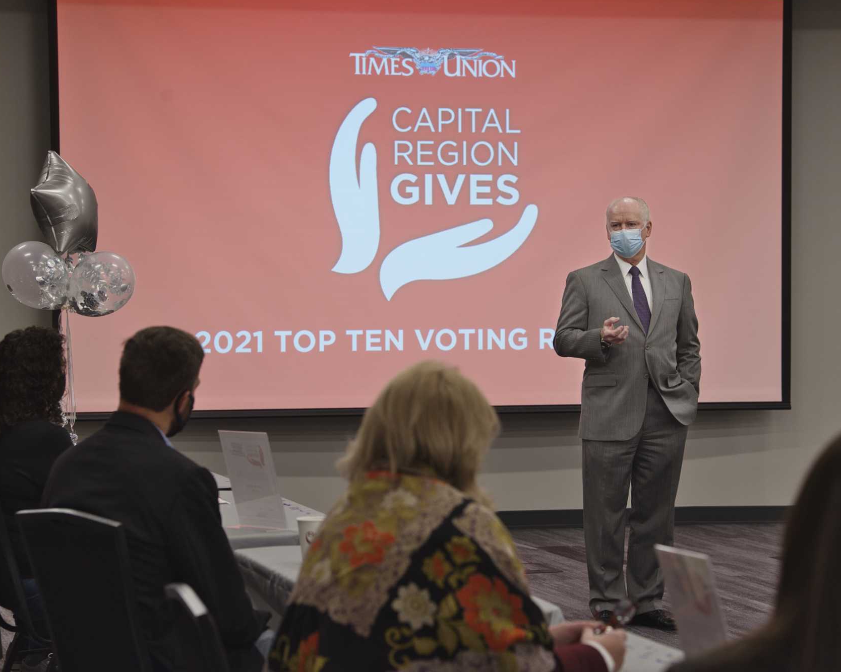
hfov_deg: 17.0
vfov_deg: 13.6
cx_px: 477
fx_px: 2812
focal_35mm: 113
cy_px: 339
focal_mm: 98
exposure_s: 1/100
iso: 1000
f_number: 5.6
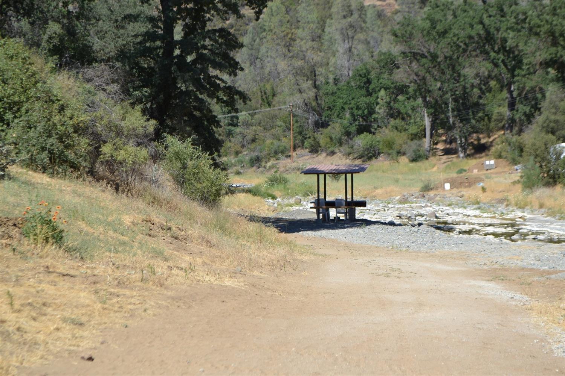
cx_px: 282
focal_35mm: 82
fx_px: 1295
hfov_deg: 24.6
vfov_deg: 16.6
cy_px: 188
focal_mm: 55
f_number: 8
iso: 100
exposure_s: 1/250
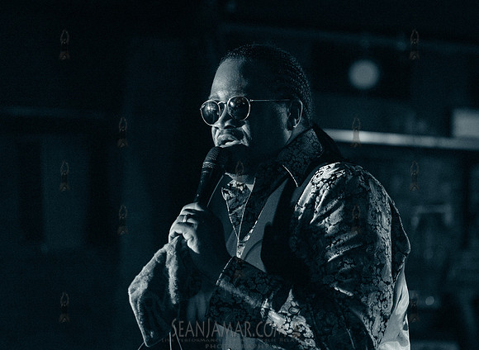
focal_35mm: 85
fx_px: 1167
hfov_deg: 23.2
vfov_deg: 17.1
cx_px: 262
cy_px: 175
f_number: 2.8
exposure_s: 1/320
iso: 4000
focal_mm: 80
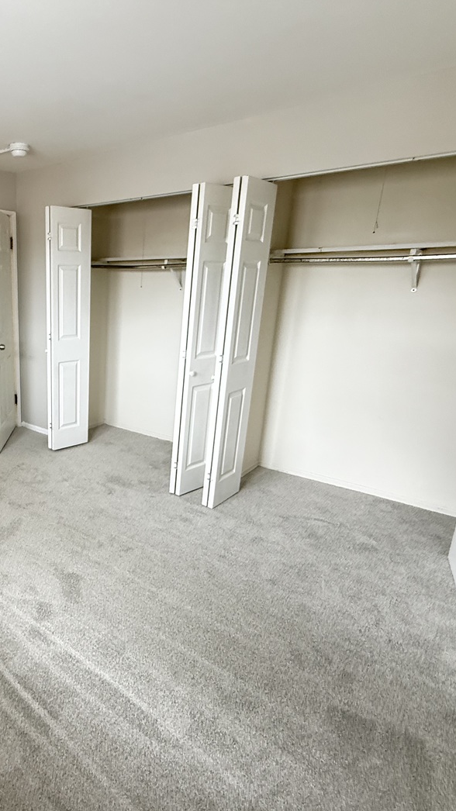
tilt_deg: -15.2
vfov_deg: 83.8
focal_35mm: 21
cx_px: 74
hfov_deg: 49.5
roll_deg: -0.4
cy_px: 412
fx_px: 452
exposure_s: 1/81
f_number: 2.2
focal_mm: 2.22
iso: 320
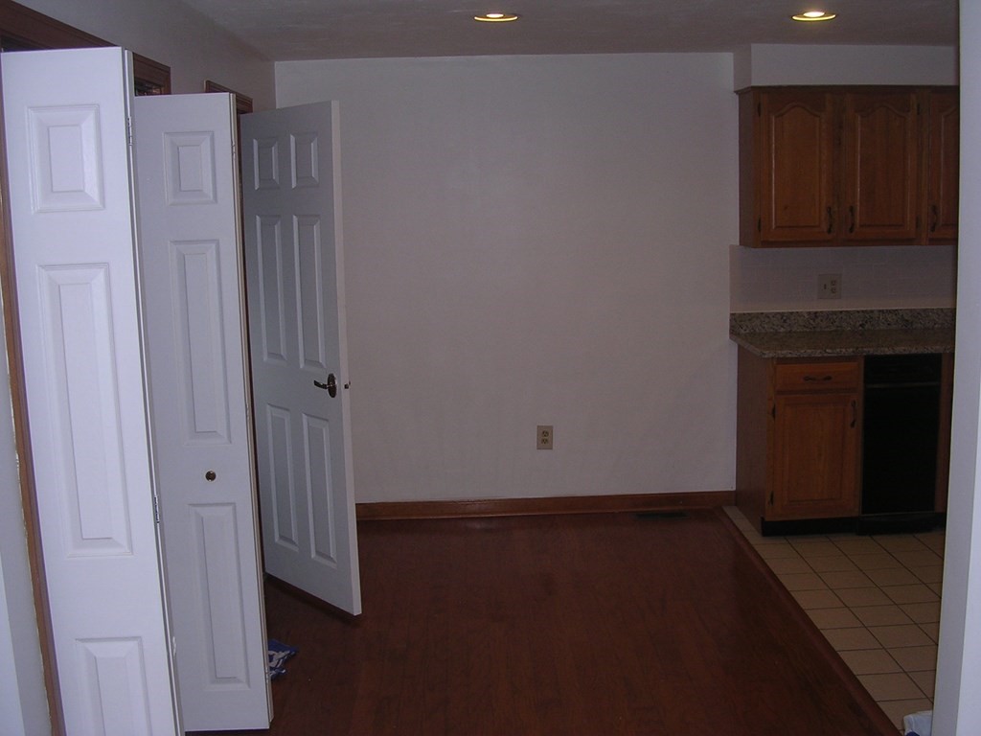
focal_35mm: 38
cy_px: 368
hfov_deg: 49.0
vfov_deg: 37.7
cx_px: 490
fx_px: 1077
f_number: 2.8
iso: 110
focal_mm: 5.8
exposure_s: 1/60.1
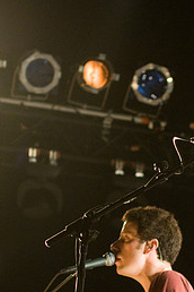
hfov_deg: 5.8
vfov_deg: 8.7
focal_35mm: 236
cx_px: 117
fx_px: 1908
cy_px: 210
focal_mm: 70
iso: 800
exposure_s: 1/250
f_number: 3.2
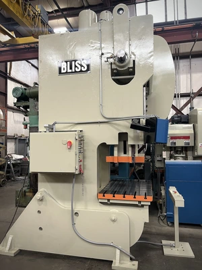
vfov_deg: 67.3
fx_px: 202
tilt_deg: +3.7
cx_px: 101
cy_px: 135
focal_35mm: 26
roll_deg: +1.9
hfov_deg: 53.1
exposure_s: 1/60
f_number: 1.5
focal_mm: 5.7
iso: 200
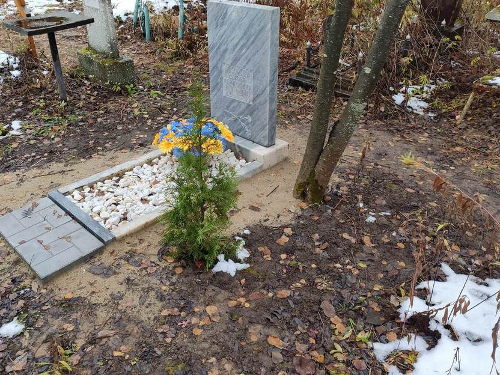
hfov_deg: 56.6
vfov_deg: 43.9
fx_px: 462
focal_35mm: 32
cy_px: 151
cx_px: 212
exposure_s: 1/120
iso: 151
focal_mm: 4.77
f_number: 1.75
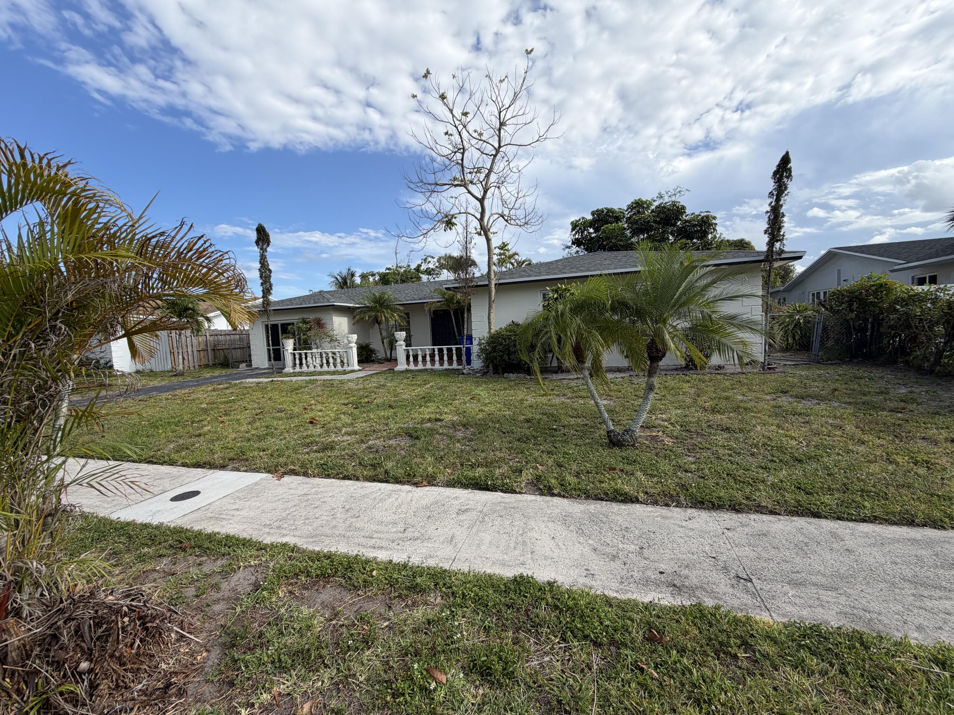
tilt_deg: -3.9
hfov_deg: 102.1
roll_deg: +2.5
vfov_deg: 85.7
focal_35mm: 14
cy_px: 358
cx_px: 477
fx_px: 386
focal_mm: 2.22
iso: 20
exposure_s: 1/770
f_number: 2.2
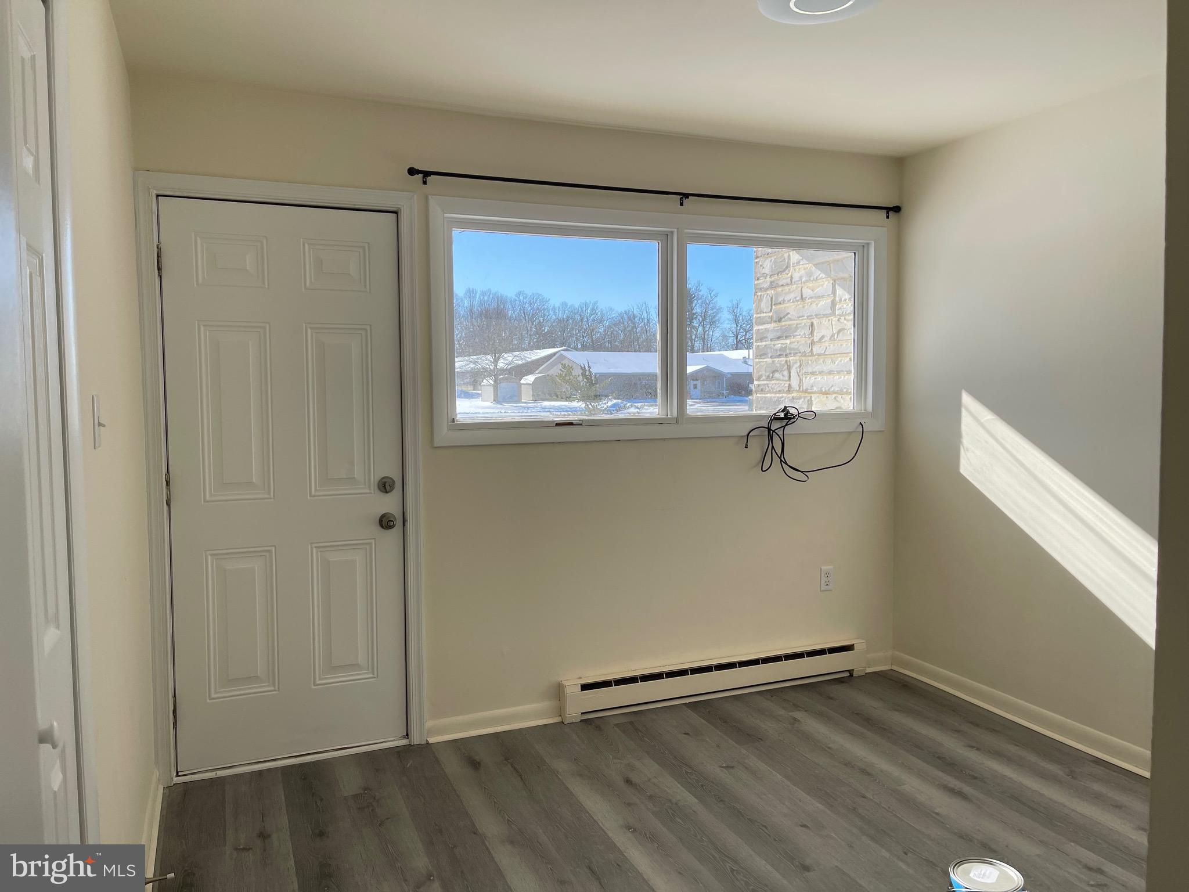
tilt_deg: -3.3
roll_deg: +0.5
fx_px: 859
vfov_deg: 54.9
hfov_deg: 69.4
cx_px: 594
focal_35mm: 25
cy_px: 446
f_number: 1.6
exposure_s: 1/1403
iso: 32
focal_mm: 5.1
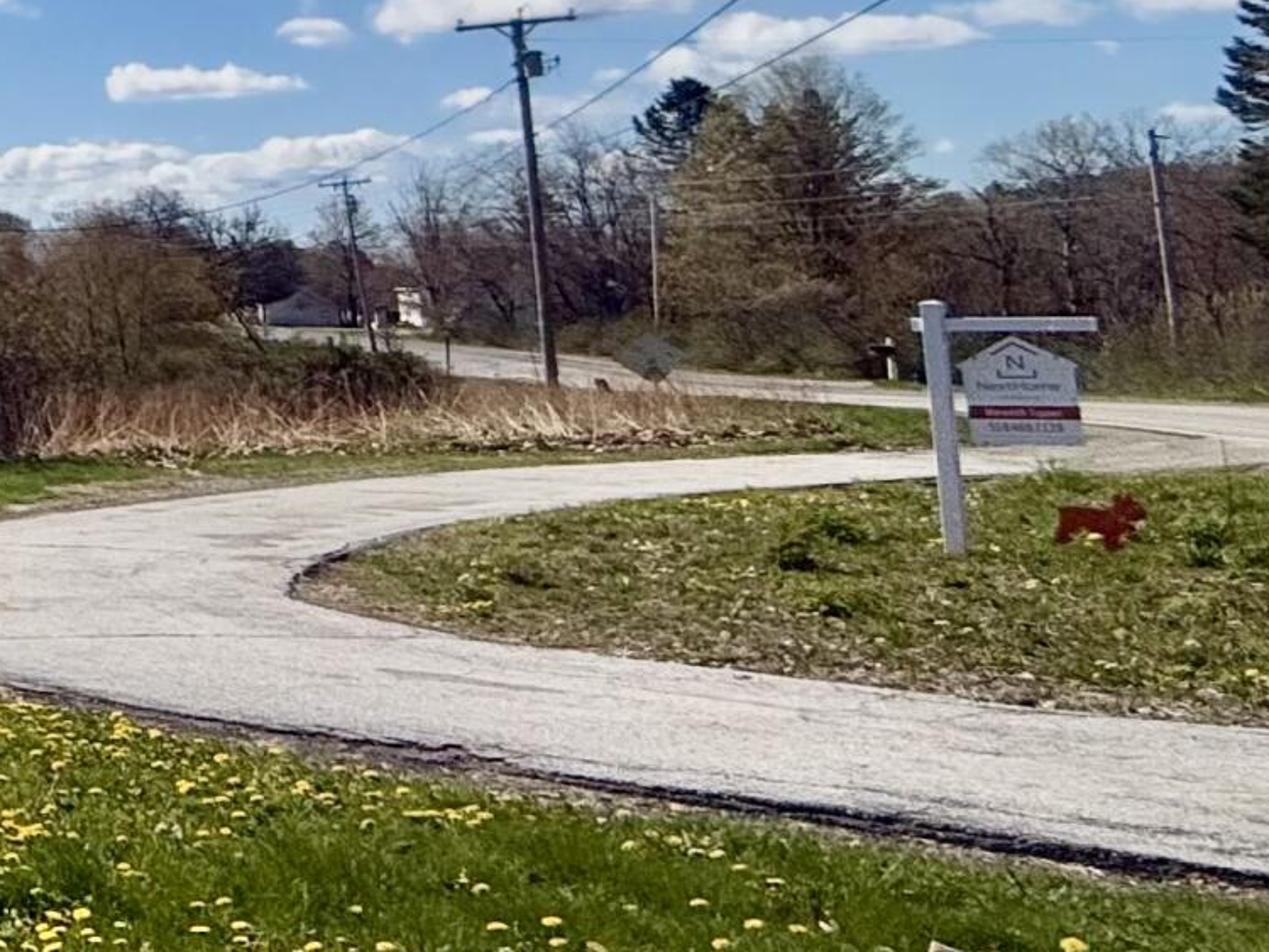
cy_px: 86
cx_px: -1069
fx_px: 2054
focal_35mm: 56
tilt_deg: +6.9
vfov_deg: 25.3
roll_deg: +0.7
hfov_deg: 21.2
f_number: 2.2
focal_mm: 2.22
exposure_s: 1/6173
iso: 64
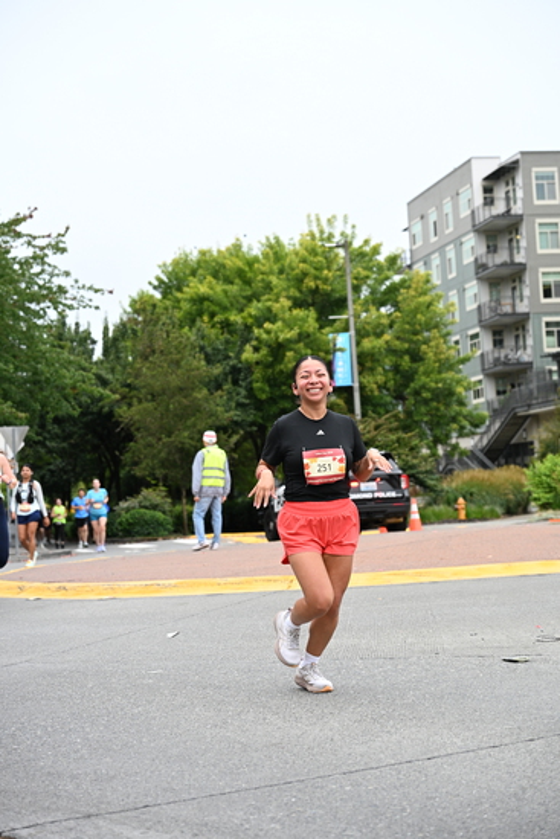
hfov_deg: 21.9
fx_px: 1446
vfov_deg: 32.4
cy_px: 420
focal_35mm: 62
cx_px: 280
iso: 1600
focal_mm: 62
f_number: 4
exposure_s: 1/800
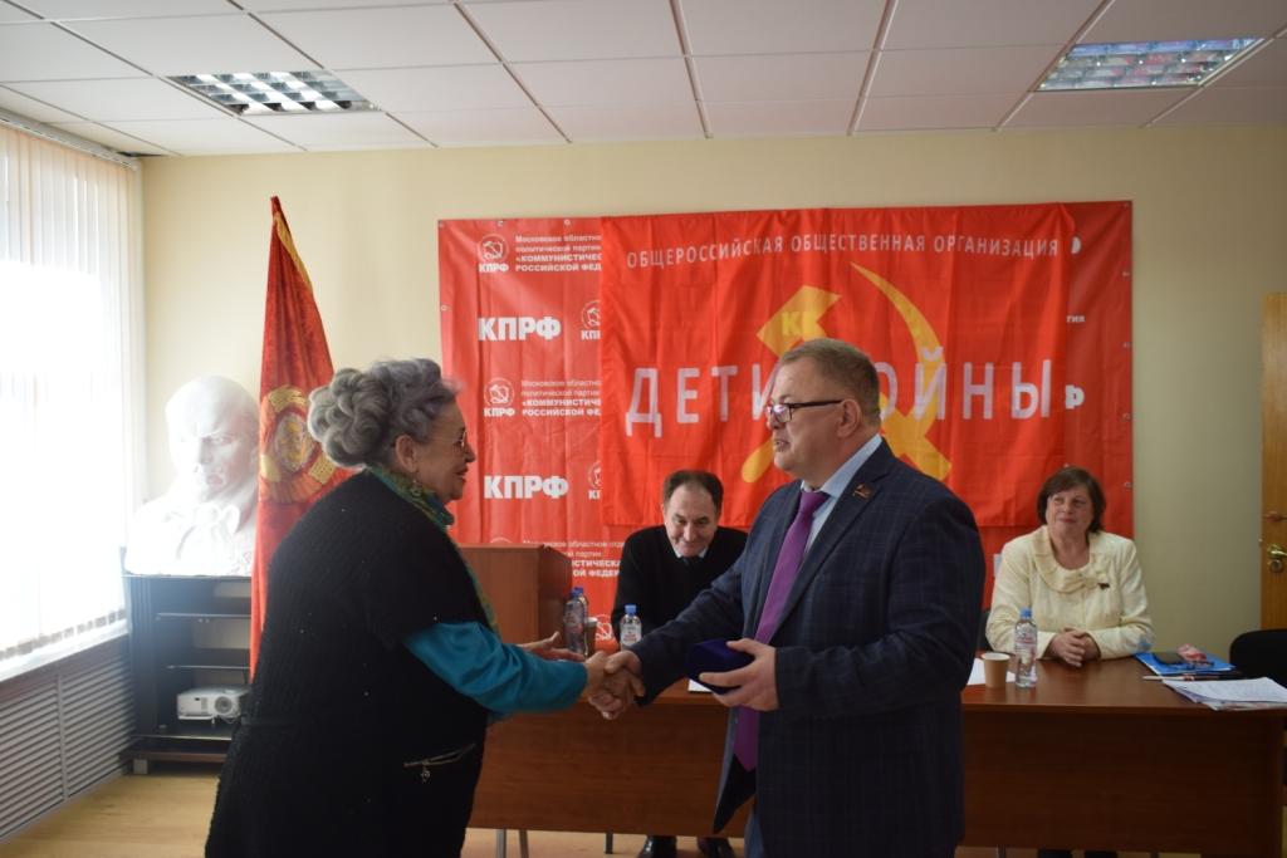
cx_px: 644
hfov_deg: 57.2
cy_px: 429
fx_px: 1180
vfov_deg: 40.0
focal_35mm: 33
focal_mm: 22
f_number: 4.5
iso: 400
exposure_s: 1/80
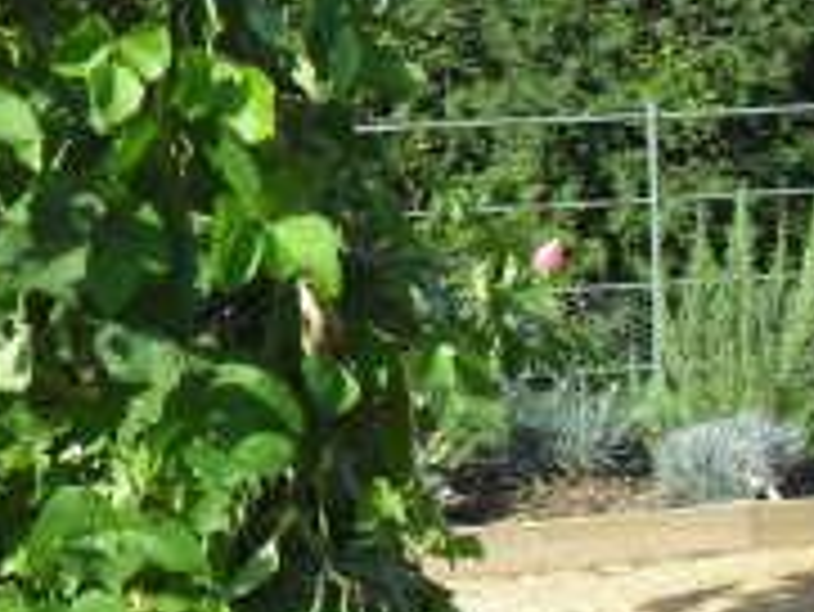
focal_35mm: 99
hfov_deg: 19.3
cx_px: 13
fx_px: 2330
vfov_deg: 15.0
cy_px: 284
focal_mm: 6.3
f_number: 8.4
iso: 100
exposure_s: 1/90
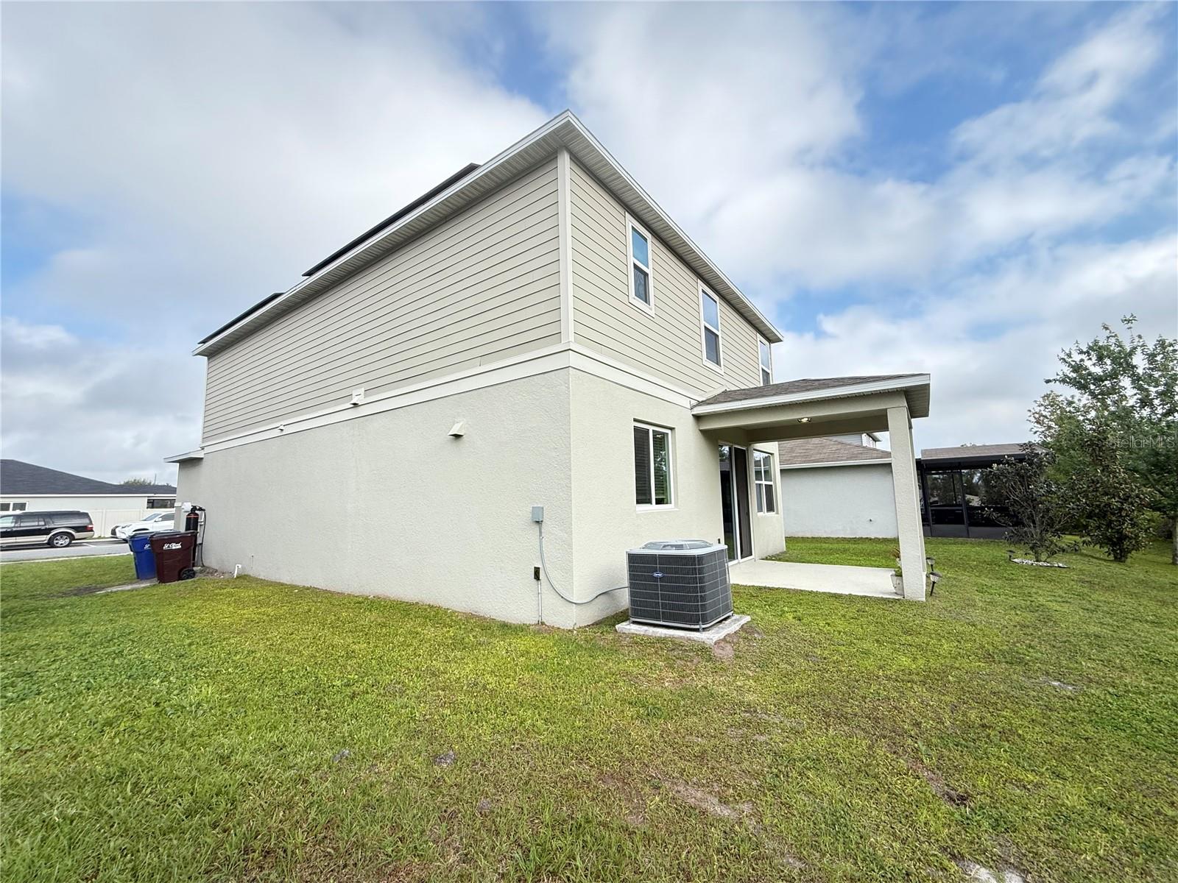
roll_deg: +1.3
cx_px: 589
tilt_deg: +7.8
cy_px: 442
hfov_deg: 102.1
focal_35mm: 14
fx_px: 476
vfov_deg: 85.7
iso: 64
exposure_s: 1/590
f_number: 2.2
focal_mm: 2.22
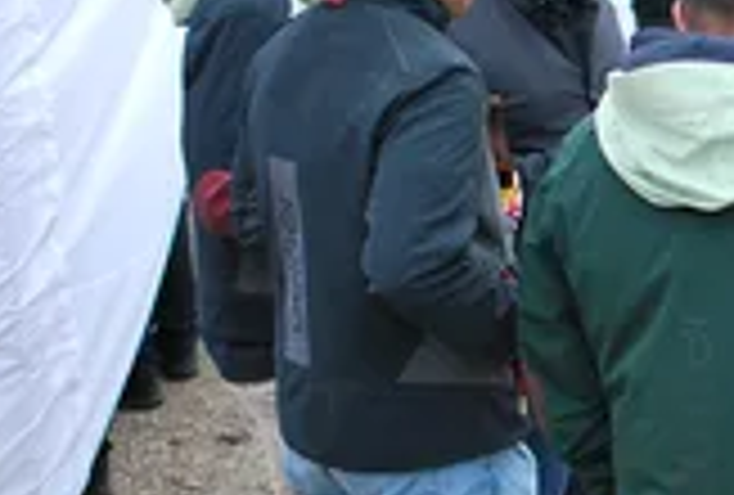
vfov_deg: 10.0
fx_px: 2831
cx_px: 883
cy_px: 200
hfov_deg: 14.3
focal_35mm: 138
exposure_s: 1/500
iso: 400
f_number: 1.8
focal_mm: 35
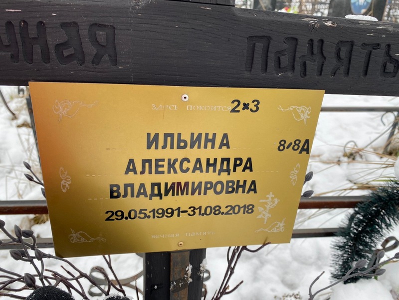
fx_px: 300
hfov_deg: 67.3
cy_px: 150
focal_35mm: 26
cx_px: 200
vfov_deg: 53.1
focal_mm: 4.25
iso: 32
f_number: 1.8
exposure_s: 1/122
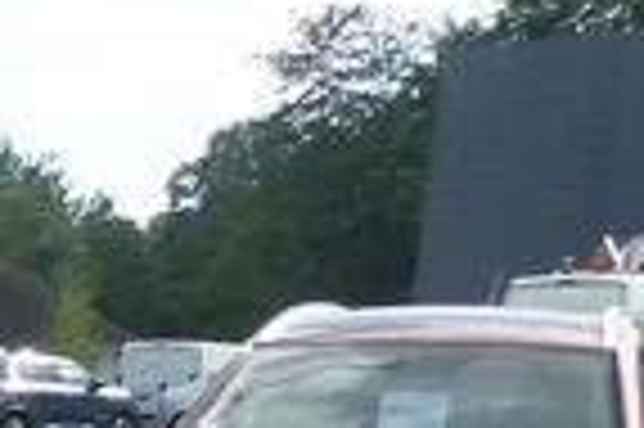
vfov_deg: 6.3
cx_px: -1243
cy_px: 1658
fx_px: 3252
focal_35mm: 182
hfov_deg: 9.2
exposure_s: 1/320
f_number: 4
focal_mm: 4.1
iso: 80
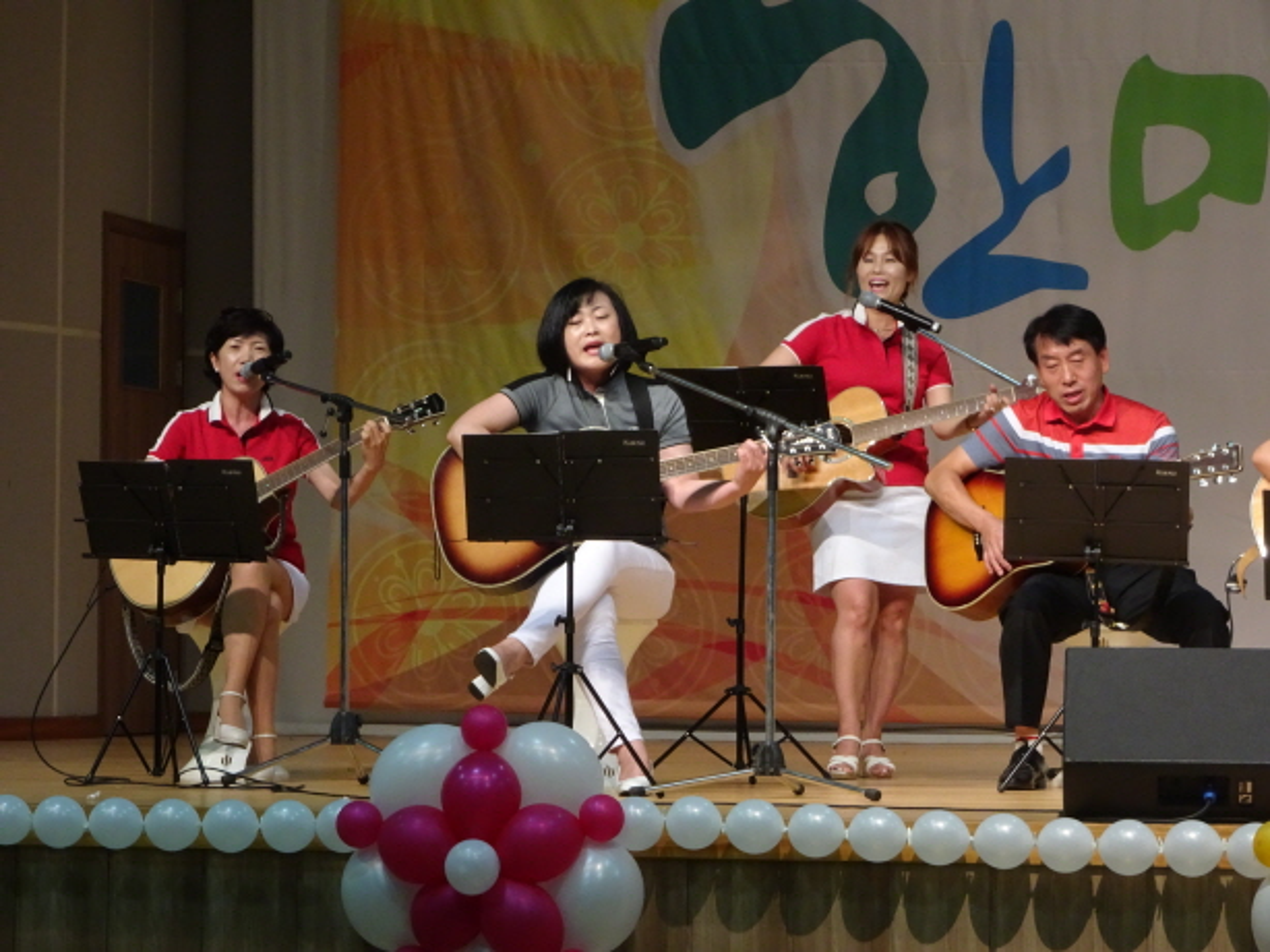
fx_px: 5244
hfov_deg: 13.8
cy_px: 476
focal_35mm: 143
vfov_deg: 10.4
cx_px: 635
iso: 400
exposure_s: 1/40
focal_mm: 24.36
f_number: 7.1
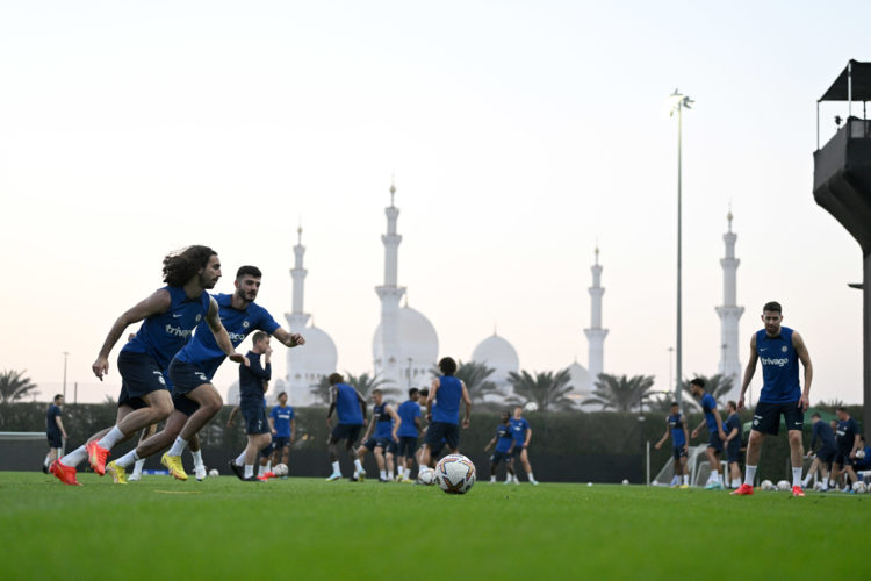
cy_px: 290
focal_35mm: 70
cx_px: 436
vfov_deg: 19.5
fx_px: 1693
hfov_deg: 28.8
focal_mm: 70
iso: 2500
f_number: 2.8
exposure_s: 1/1000
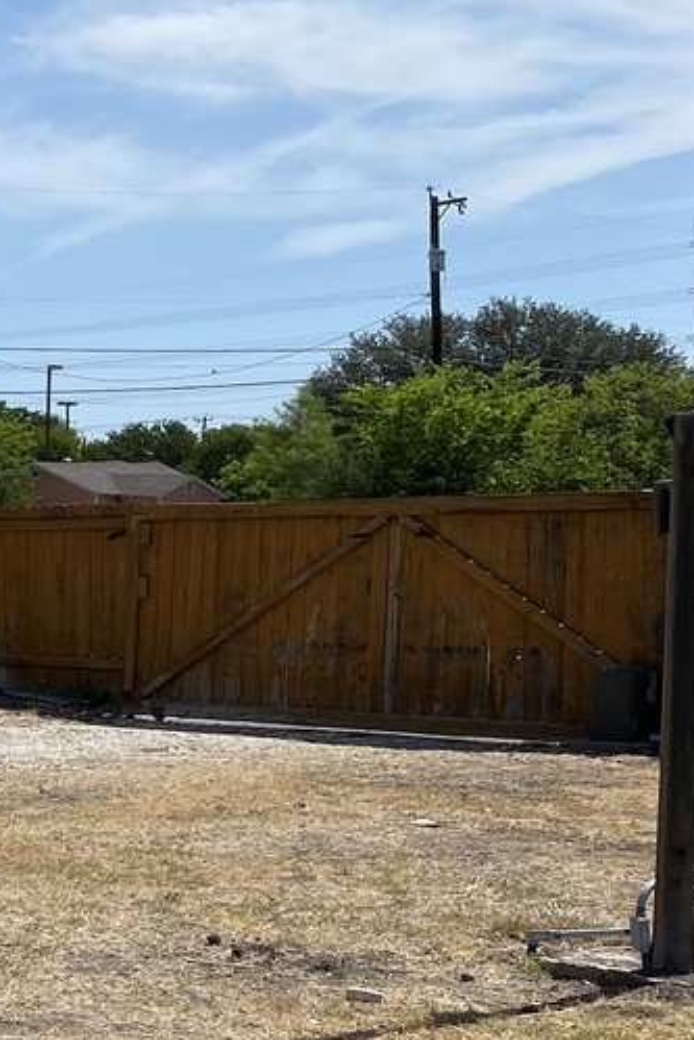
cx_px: -794
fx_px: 2254
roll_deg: +0.4
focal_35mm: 78
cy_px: 638
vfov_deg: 25.9
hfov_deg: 14.0
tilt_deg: -2.4
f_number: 1.8
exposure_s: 1/4444
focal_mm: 4.25
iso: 32
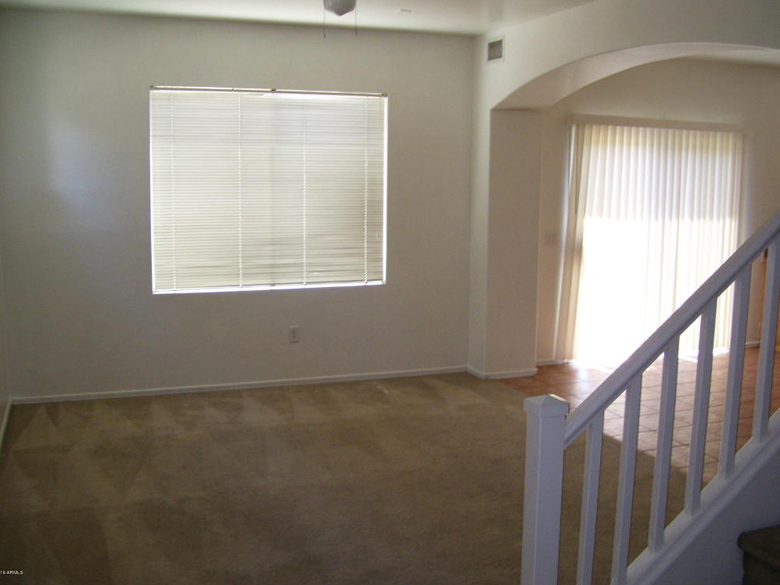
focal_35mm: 38
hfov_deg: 49.0
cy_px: 292
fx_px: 856
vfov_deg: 37.7
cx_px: 393
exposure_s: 1/90
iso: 125
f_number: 2.7
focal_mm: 6
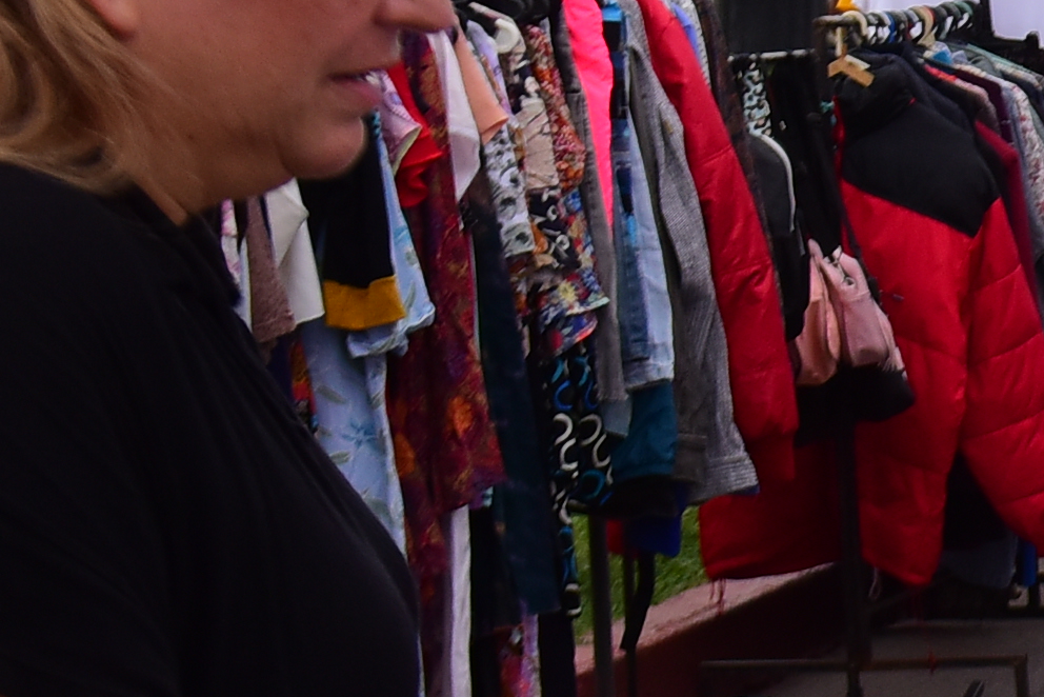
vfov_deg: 7.7
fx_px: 5163
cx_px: 2357
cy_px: 511
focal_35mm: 178
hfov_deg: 10.3
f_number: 4
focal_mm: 32
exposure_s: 1/3200
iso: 640
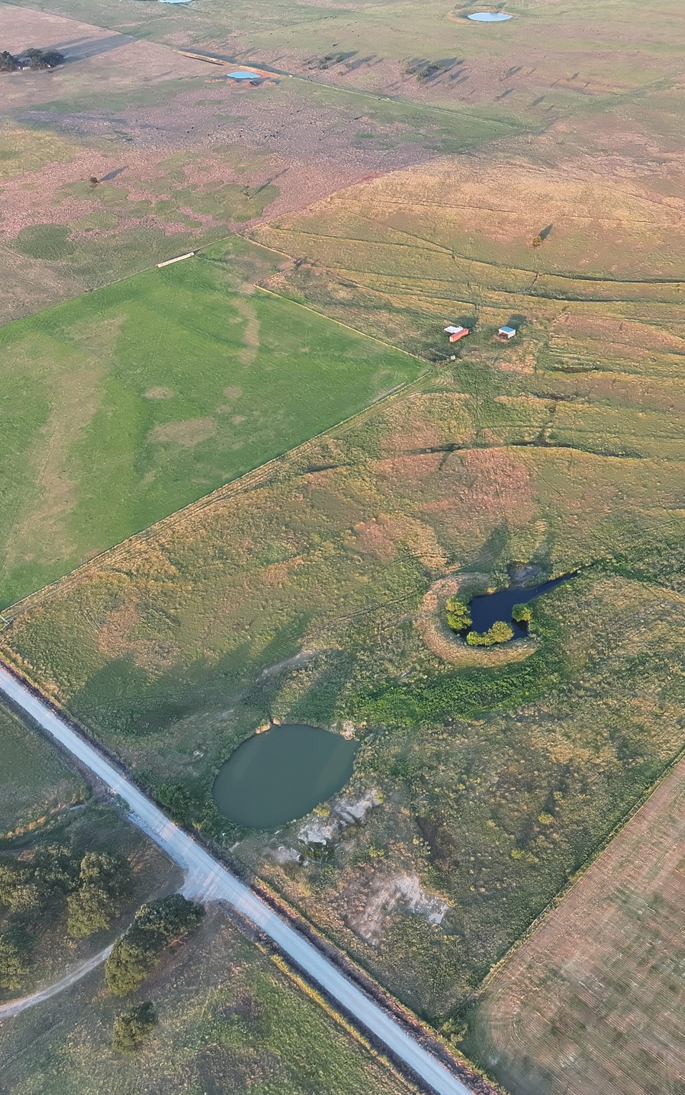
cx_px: 438
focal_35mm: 34
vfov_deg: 56.7
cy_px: 548
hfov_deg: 37.0
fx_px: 1015
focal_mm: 6.72
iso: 120
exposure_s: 1/400
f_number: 1.7
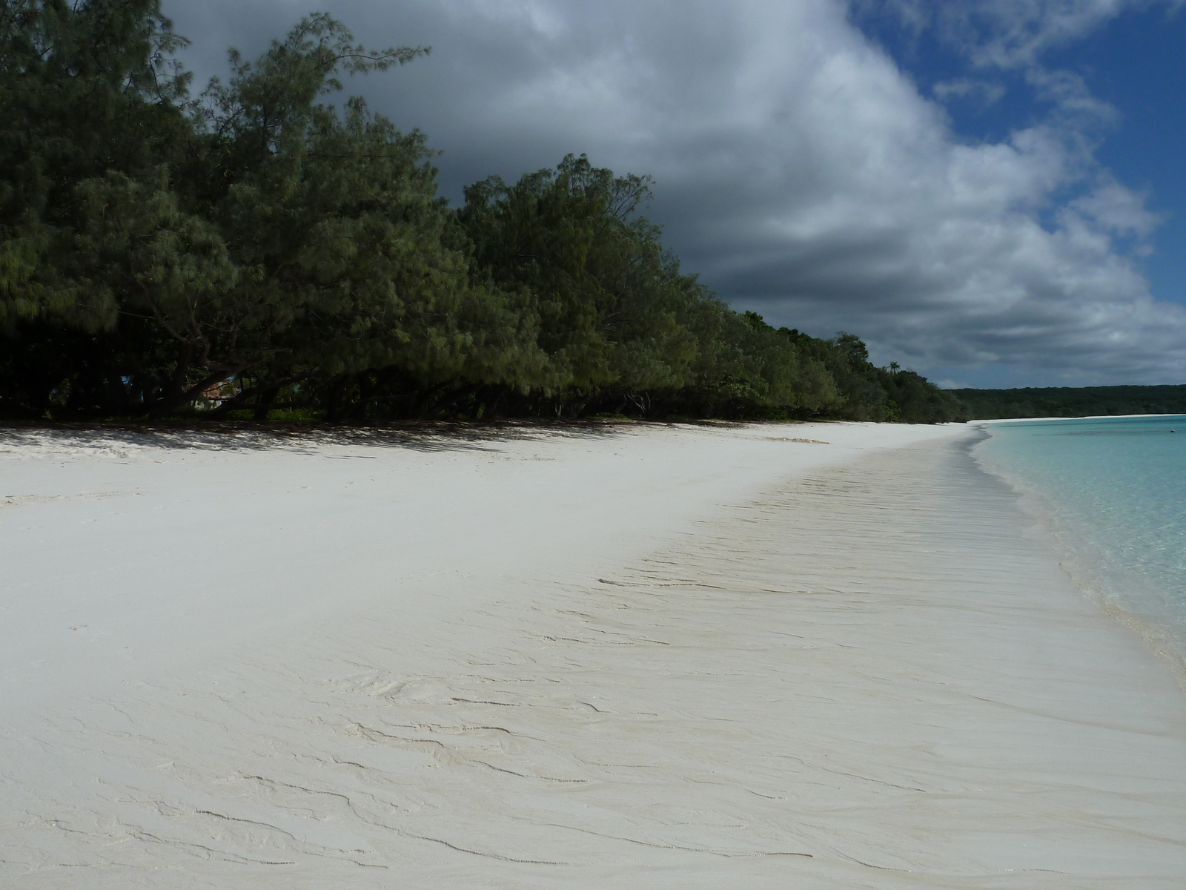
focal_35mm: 25
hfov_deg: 69.4
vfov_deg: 54.9
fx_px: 857
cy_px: 445
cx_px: 593
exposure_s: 1/800
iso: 80
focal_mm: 4.1
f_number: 6.3
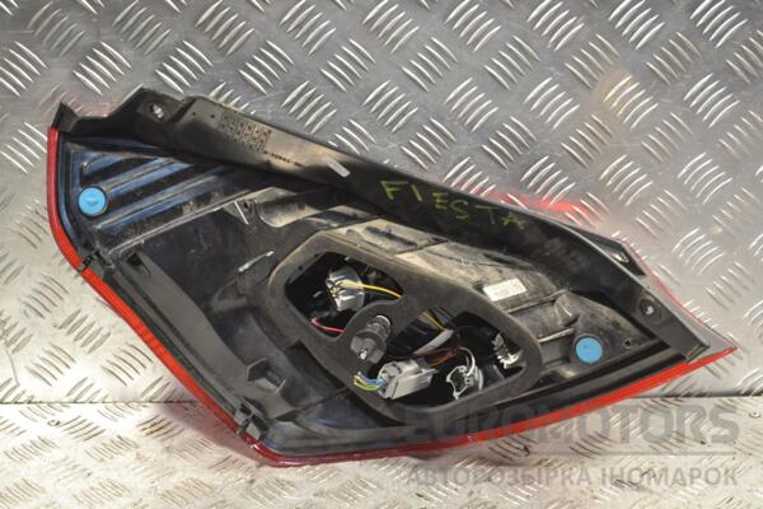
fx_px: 1526
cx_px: 382
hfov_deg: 28.1
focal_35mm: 72
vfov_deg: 18.9
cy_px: 254
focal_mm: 48
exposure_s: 1/200
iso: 3200
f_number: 5.6
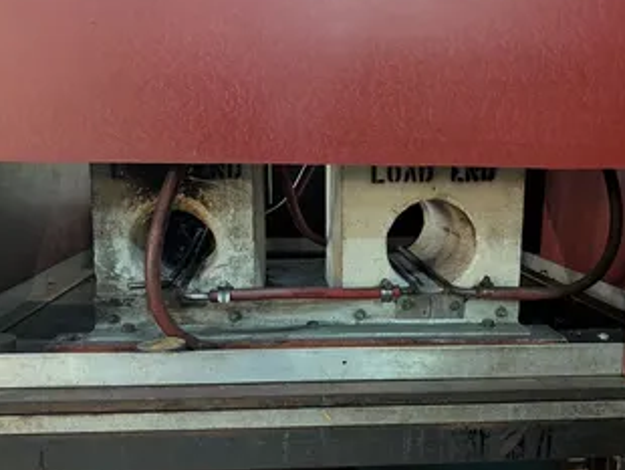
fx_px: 560
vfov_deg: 45.3
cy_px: 273
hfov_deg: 58.3
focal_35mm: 31
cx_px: 315
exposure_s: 1/60
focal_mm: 6.9
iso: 2339
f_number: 1.68
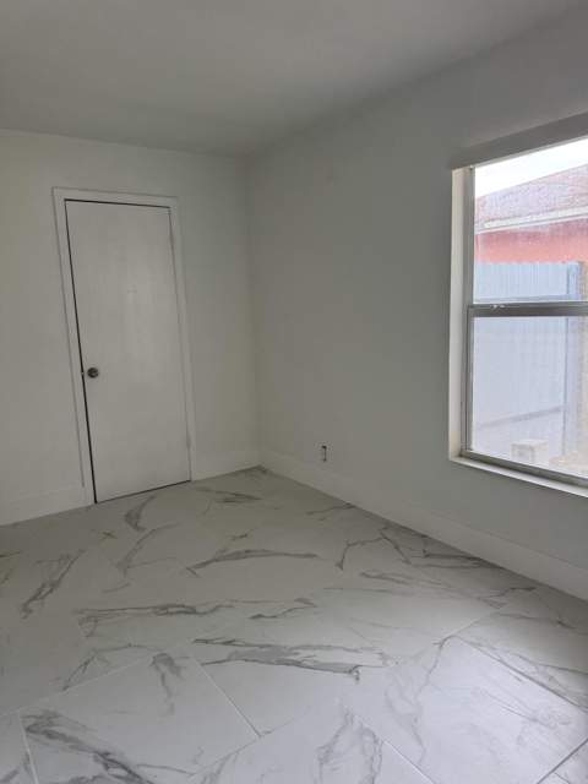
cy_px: 392
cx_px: 294
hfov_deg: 56.8
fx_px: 544
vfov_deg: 71.6
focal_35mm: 24
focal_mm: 6.76
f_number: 1.78
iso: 100
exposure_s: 1/127
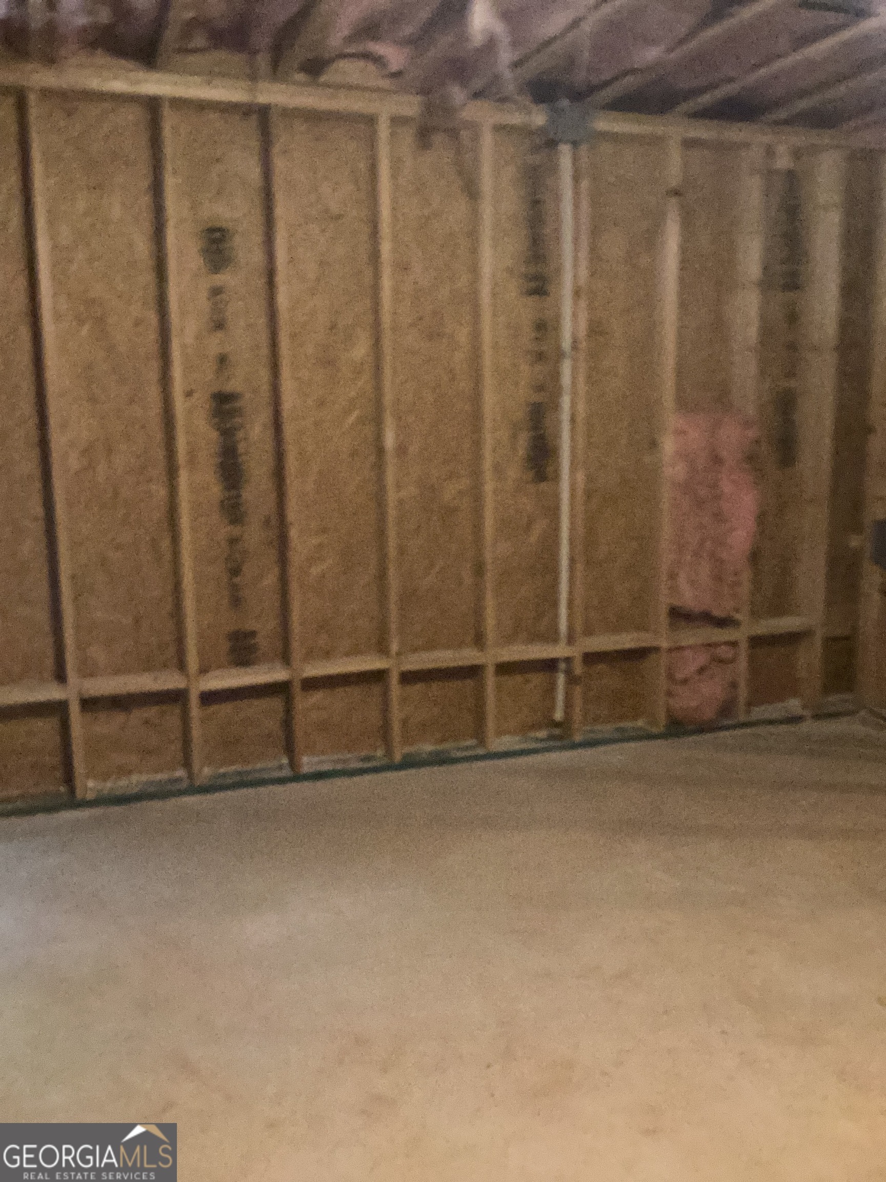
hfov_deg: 45.4
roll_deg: -0.3
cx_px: 443
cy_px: 591
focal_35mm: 31
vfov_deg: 58.4
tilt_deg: -9.7
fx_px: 1058
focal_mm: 3.3
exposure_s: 1/17
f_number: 2.4
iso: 640
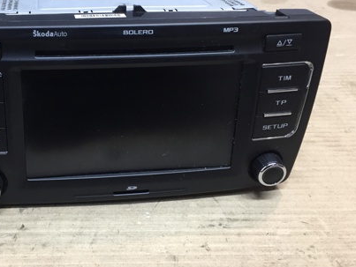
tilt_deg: -29.9
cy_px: 83
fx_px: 473
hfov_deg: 40.5
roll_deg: -2.9
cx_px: 107
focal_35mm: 46
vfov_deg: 31.2
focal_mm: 4.15
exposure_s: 1/33
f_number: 2.2
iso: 125
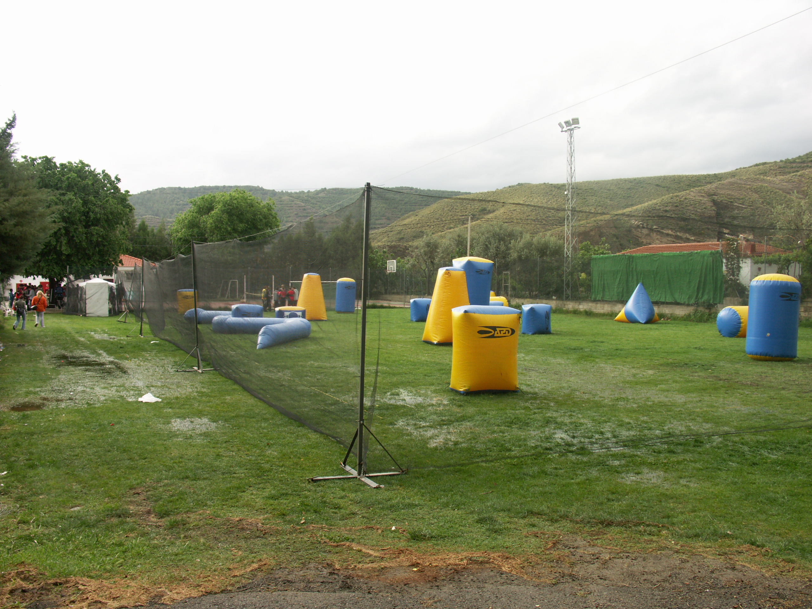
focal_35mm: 32
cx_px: 406
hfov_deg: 56.8
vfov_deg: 44.2
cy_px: 304
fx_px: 751
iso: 64
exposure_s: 1/80
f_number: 5.6
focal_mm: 8.18
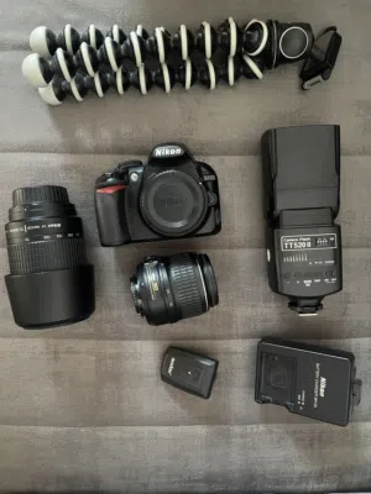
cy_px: 247
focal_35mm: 25
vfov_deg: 69.4
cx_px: 186
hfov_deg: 54.9
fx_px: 357
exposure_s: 1/30
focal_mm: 5.1
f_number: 1.6
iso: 800
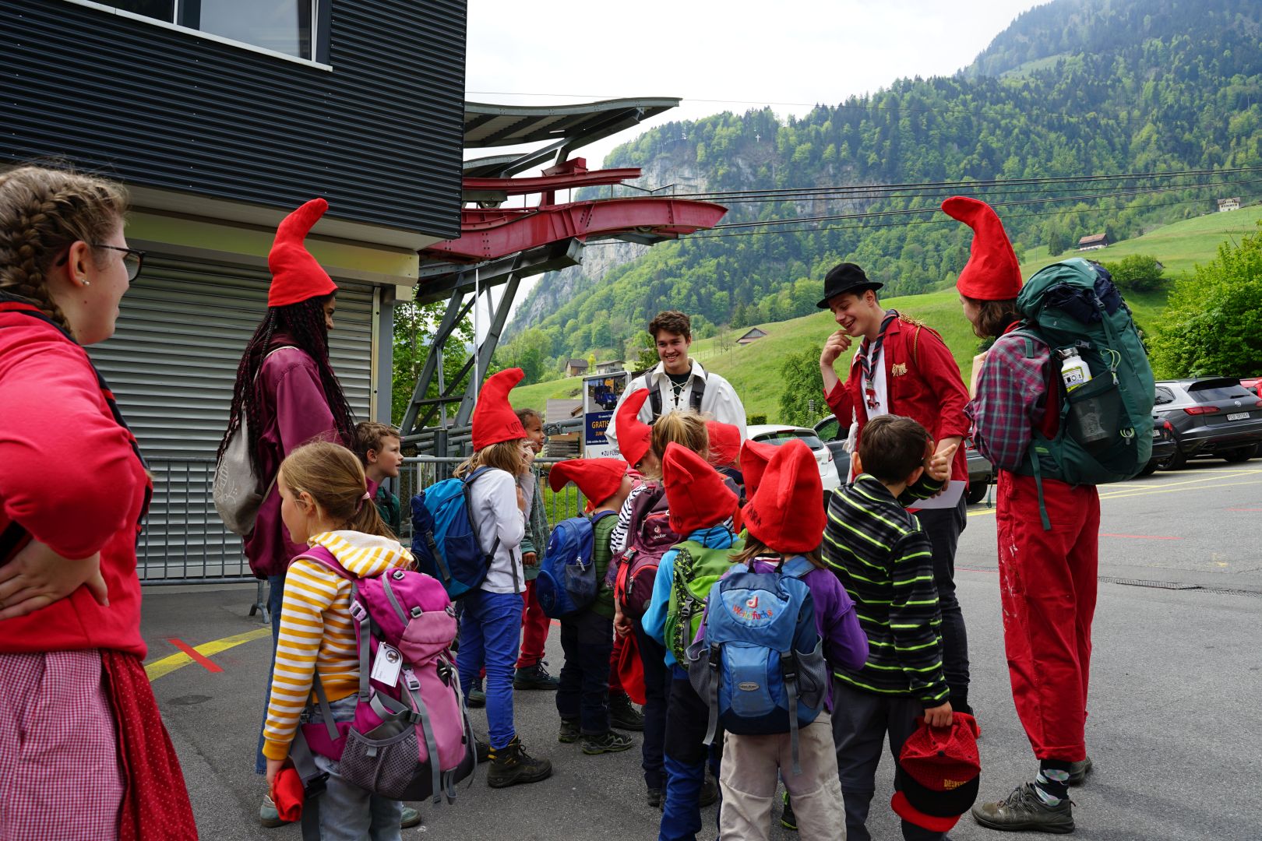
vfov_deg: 45.0
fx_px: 1017
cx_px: 631
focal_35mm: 29
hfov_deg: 63.7
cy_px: 420
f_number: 10
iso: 100
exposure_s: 1/100
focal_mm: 29
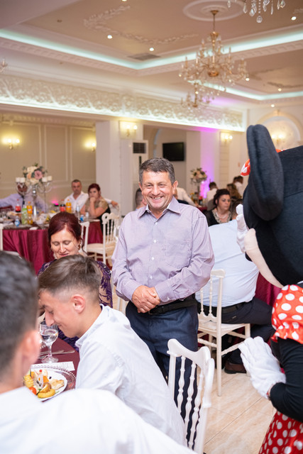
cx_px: 152
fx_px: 442
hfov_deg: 37.9
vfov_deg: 54.4
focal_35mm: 35
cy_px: 227
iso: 800
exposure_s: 1/125
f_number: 2
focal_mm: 23
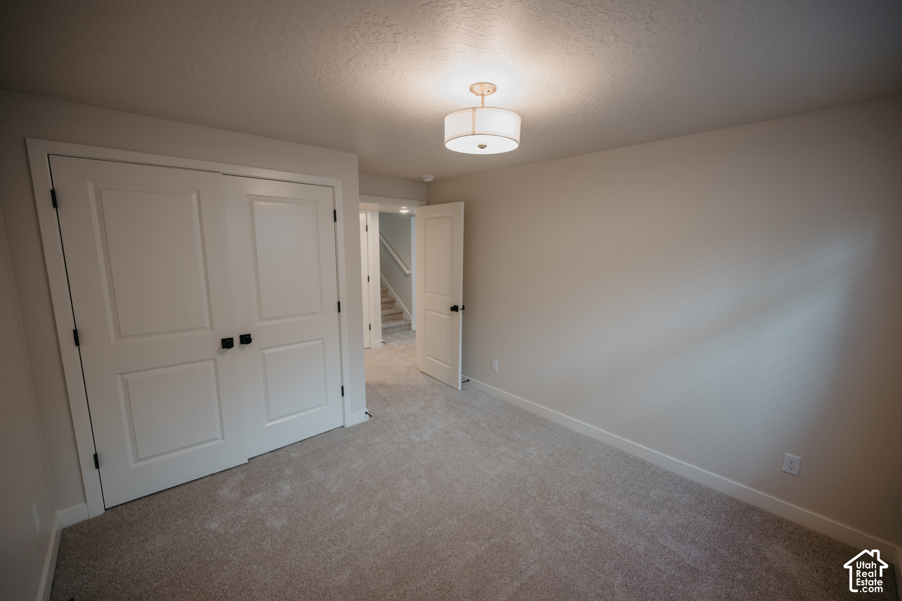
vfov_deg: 79.4
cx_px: 458
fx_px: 362
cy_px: 300
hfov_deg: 102.5
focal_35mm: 14
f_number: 4
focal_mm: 14
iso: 800
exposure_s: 1/160
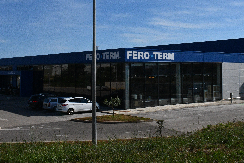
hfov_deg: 39.8
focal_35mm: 49
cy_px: 40
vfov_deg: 27.1
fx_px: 332
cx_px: 166
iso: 1600
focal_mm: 20
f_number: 20
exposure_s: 1/1600
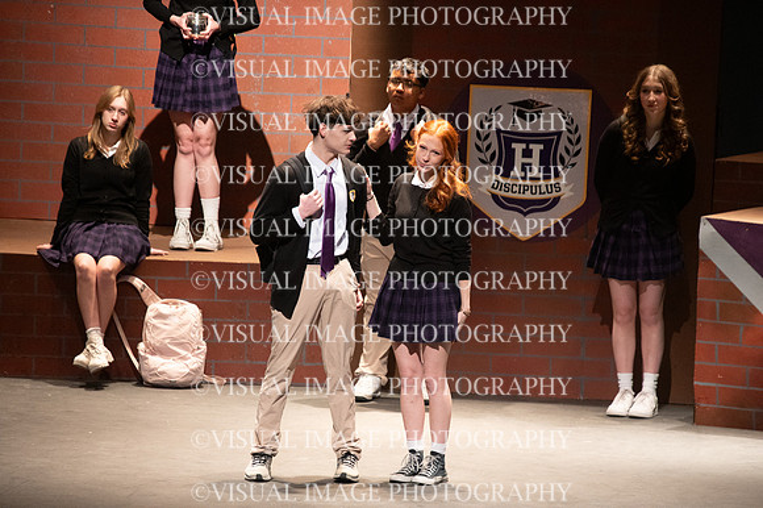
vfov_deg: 3.7
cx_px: 382
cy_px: 254
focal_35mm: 370
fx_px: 7837
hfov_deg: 5.6
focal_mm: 370
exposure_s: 1/200
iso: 10000
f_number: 6.3
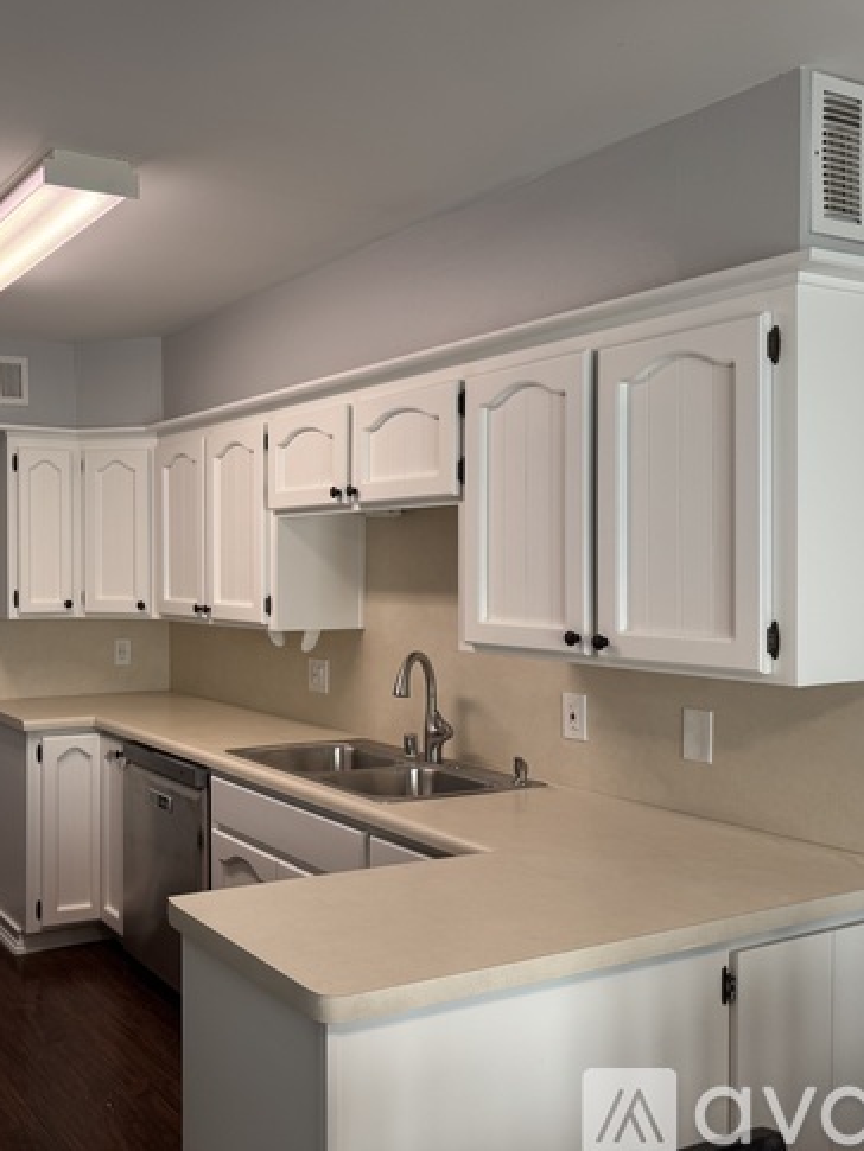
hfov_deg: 41.2
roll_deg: -0.1
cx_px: 174
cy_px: 570
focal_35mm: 33
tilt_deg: -1.2
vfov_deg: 55.3
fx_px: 1098
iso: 100
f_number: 1.78
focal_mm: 6.76
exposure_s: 1/120
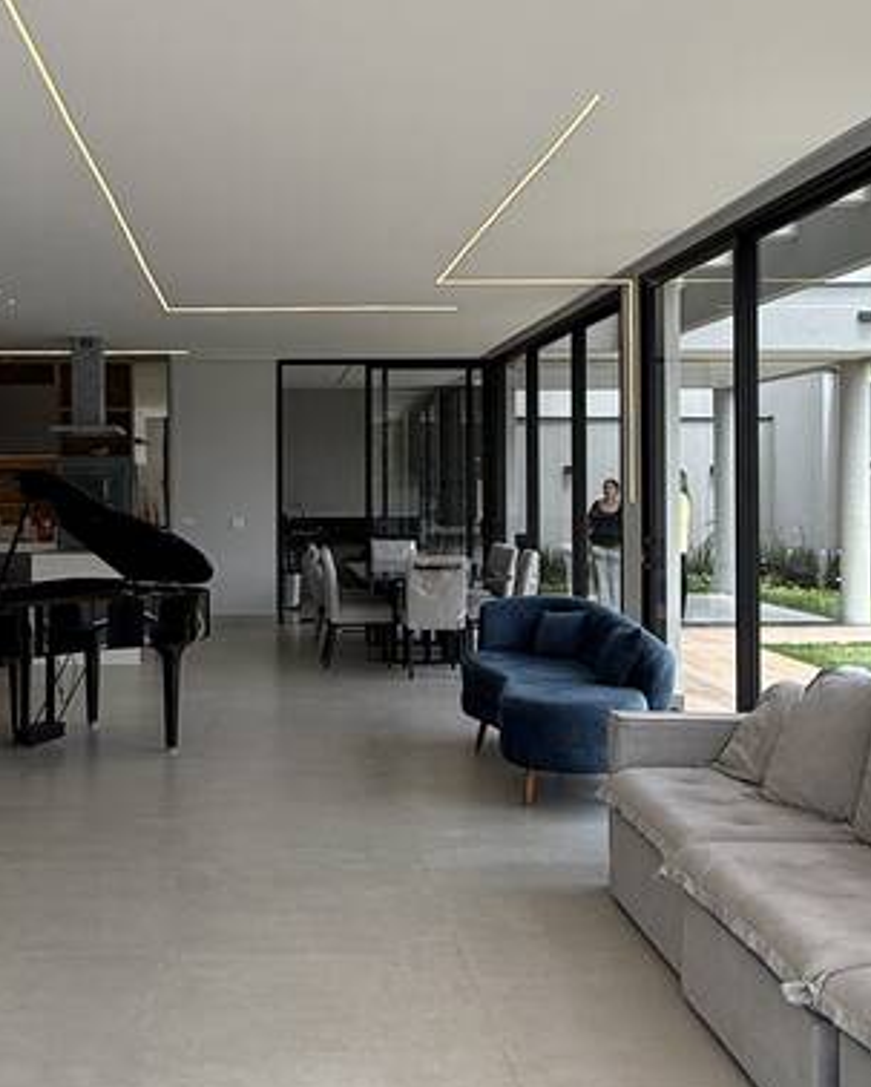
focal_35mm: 39
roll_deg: -0.5
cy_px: 492
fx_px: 1255
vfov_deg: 46.8
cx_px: 264
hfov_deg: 37.7
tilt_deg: +0.9
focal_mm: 2.22
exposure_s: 1/368
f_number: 2.2
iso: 50
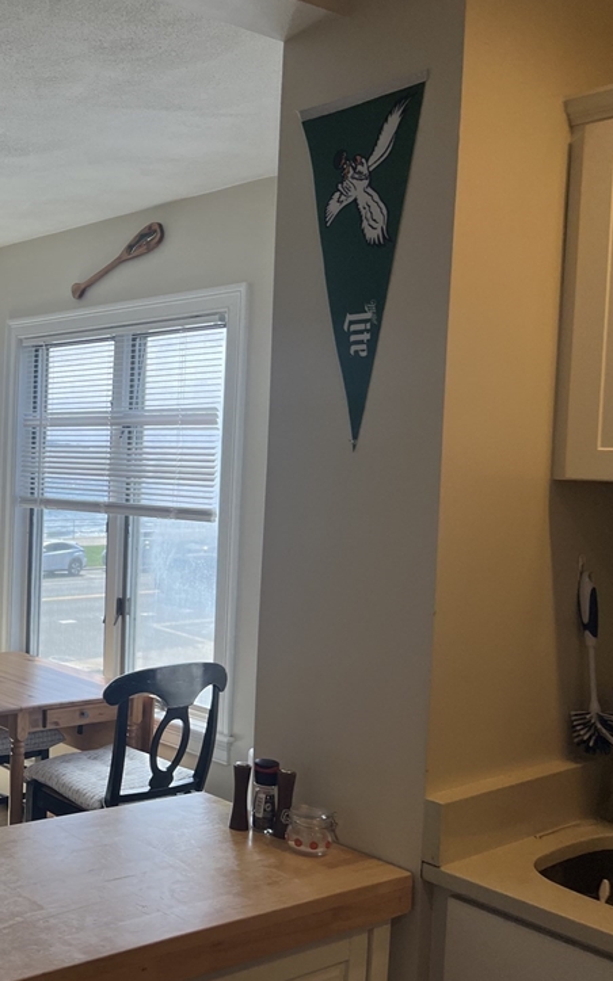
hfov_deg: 29.3
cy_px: 493
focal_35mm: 39
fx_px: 1043
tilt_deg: -4.0
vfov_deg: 50.4
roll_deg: -1.3
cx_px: -76
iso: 50
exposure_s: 1/416
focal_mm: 5.7
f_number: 1.5
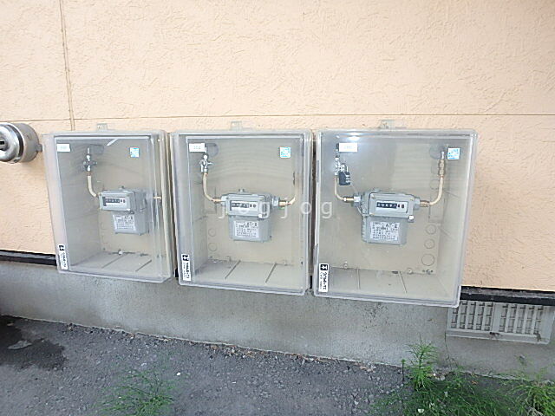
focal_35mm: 21
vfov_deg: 63.4
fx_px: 337
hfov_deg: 79.0
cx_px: 278
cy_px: 208
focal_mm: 3.7
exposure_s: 1/60
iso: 125
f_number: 3.5
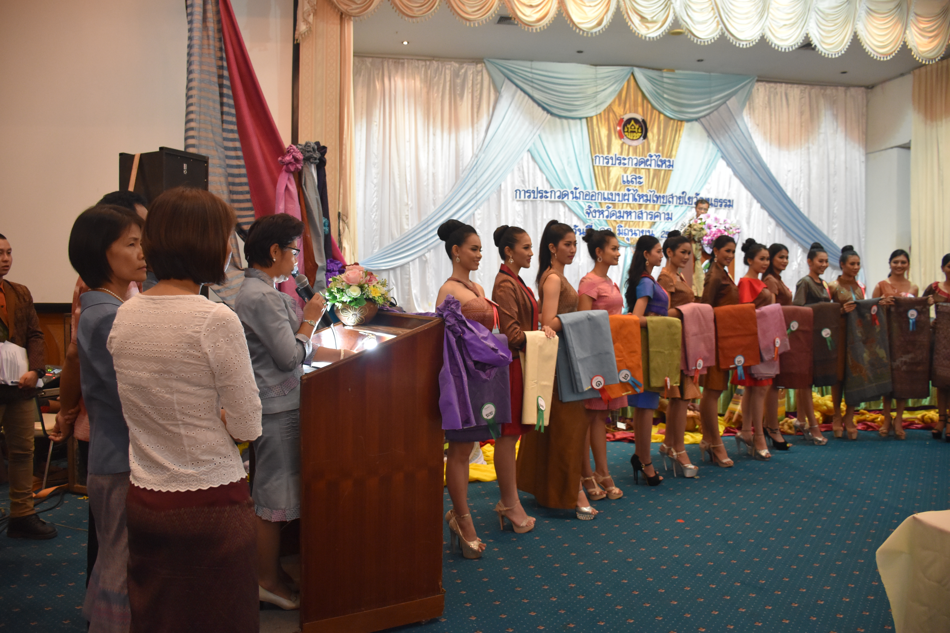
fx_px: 712
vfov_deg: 47.9
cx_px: 475
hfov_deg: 67.4
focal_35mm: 27
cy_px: 316
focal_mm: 18
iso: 2000
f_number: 3.5
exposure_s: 1/60
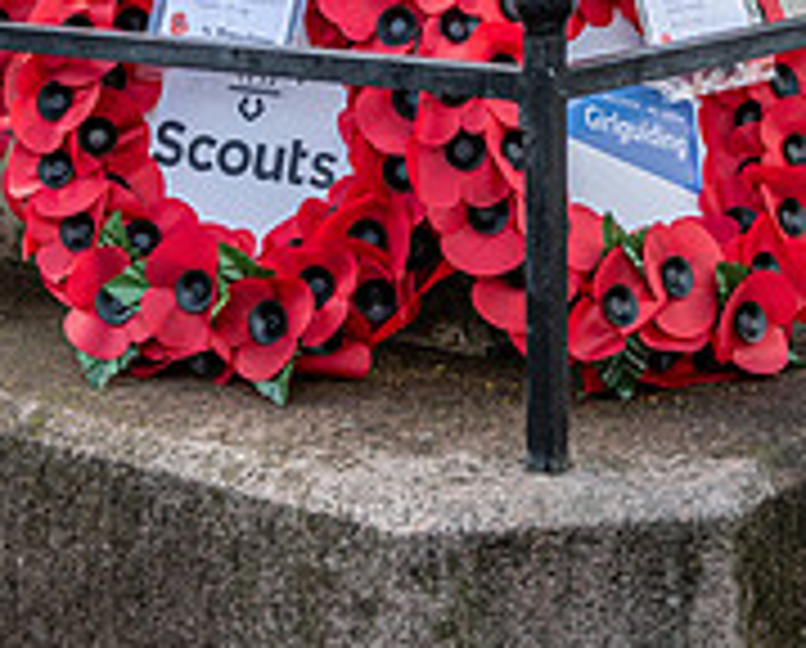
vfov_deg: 17.1
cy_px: -11
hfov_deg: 21.7
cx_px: 459
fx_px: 2104
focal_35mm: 88
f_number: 2.8
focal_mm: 29
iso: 200
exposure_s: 1/800
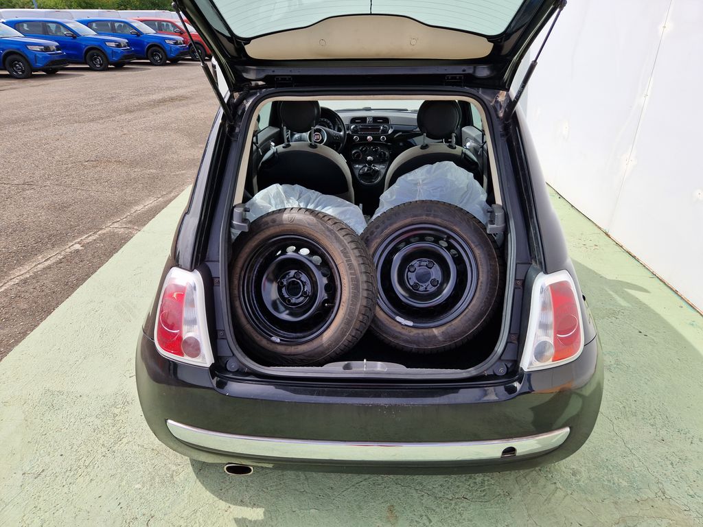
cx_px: 352
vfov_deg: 58.9
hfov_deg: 73.9
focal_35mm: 23
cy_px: 264
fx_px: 467
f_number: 1.8
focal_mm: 5.4
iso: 50
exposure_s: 1/1252
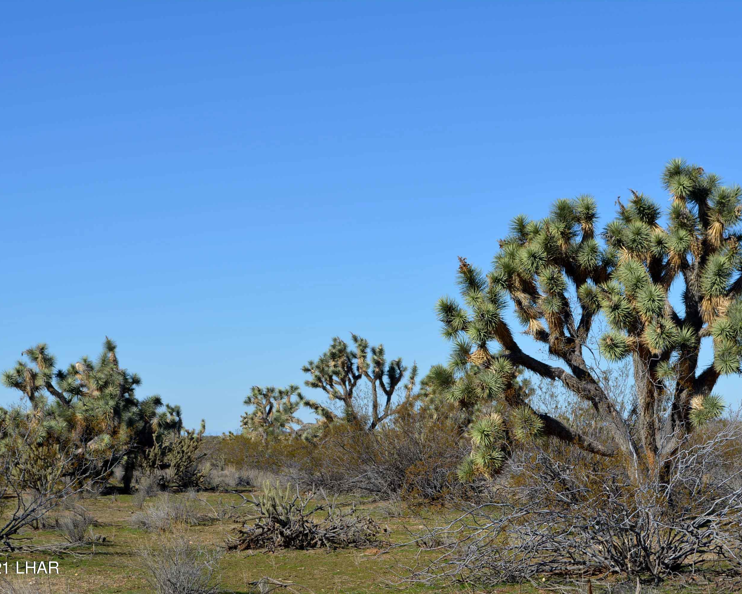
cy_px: 296
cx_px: 407
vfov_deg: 19.7
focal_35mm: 78
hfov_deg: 24.4
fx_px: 1713
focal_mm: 46
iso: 100
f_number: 9
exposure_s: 1/320
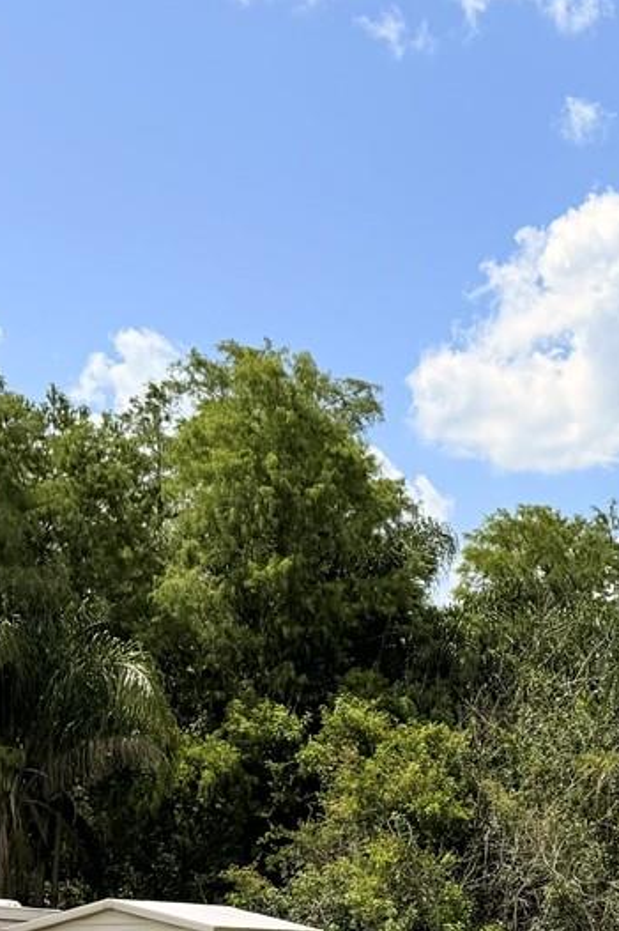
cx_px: 1084
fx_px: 1963
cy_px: 919
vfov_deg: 25.4
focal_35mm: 76
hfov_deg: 15.6
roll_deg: -0.2
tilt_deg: +2.5
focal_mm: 6.76
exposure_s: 1/5714
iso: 80
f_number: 1.78
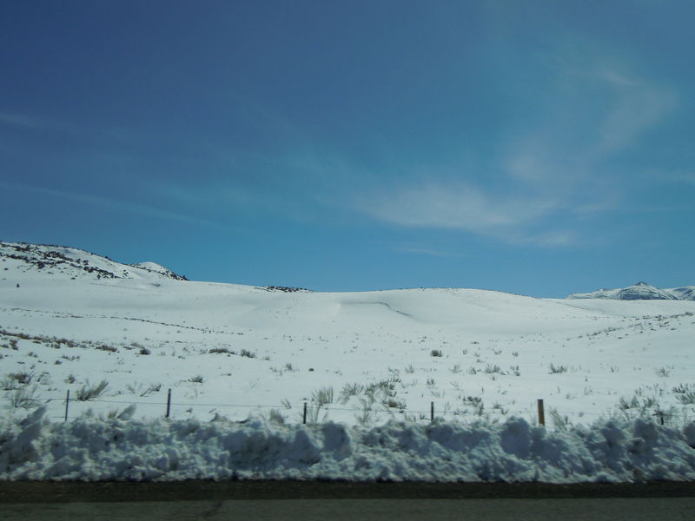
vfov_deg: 46.8
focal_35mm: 30
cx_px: 348
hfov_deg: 60.0
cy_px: 260
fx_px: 602
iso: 100
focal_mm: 5.4
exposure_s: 1/800
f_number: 7
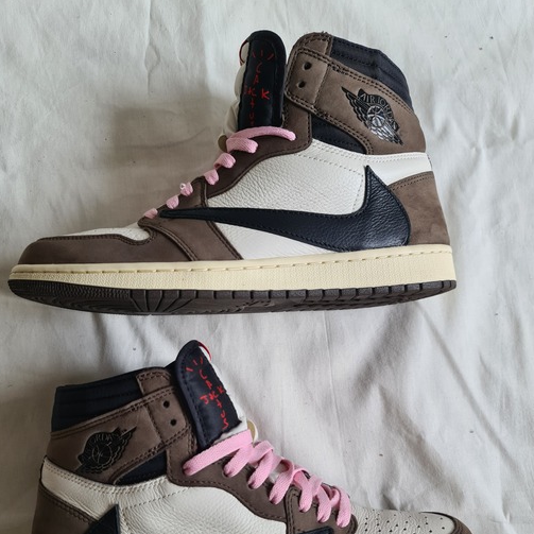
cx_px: 264
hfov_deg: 54.0
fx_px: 524
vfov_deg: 53.1
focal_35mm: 30
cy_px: 352
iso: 100
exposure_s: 1/100
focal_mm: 7
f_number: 1.8
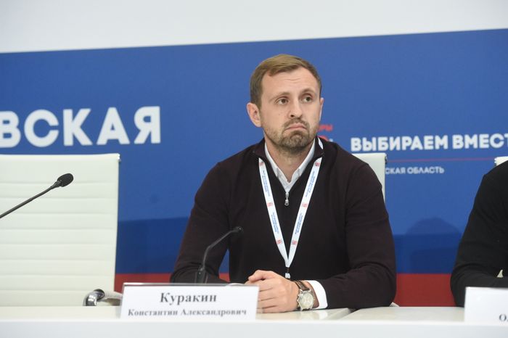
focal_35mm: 110
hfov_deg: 18.6
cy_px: 169
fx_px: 1551
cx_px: 254
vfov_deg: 12.4
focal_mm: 110
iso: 12800
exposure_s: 1/500
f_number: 4
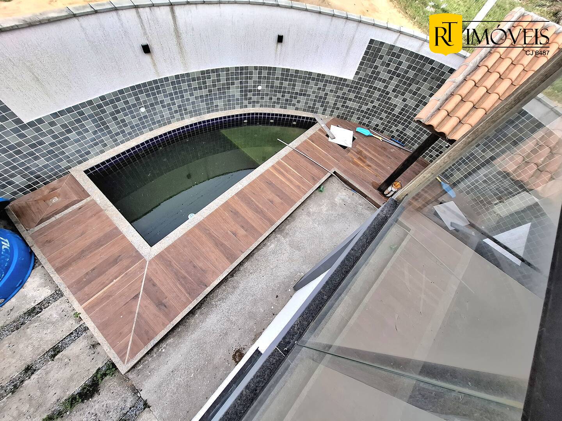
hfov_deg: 106.2
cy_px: 210
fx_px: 211
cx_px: 281
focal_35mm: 13
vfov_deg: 89.9
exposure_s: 1/161
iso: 40
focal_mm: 1.74
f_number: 2.2
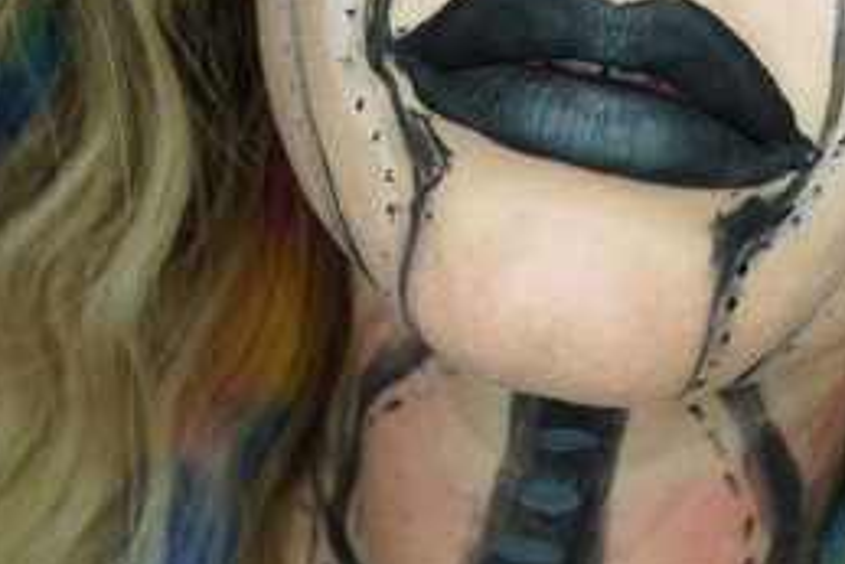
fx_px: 1738
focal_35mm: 74
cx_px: 708
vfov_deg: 18.4
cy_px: 289
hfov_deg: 26.7
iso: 100
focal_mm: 20
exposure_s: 1/80
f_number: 5
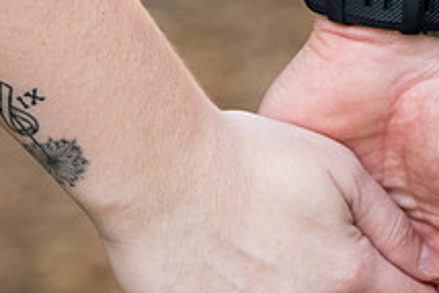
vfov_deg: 2.3
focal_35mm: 609
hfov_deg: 3.4
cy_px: 310
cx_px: 94
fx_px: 7431
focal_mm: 150
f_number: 5
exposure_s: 1/500
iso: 800
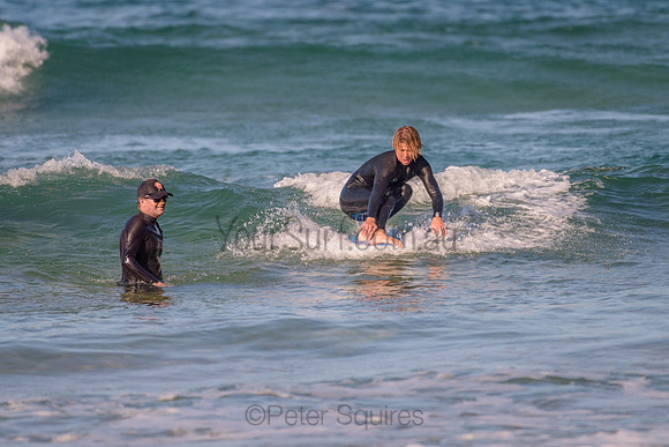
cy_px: 176
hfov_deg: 3.4
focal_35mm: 613
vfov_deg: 2.2
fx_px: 11400
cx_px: 384
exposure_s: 1/2000
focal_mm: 500
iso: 250
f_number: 5.6
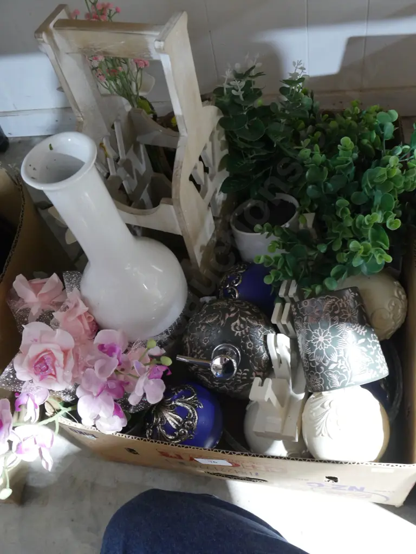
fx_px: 481
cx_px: 208
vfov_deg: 60.0
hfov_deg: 46.8
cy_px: 277
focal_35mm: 30
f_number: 5.6
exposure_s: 1/15
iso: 3200
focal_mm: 15
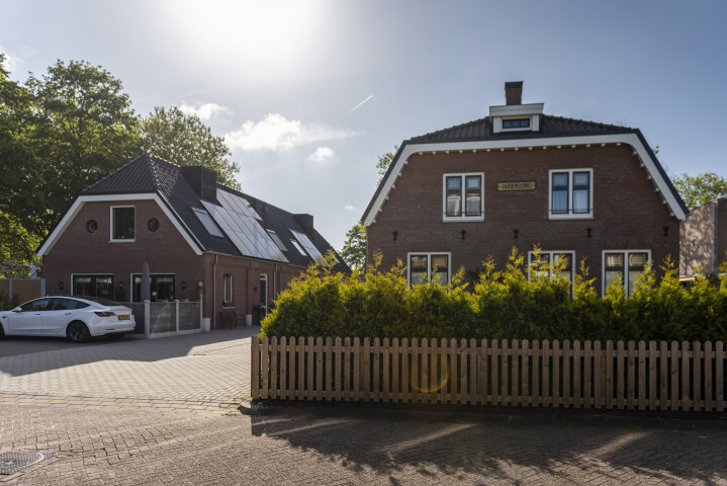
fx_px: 485
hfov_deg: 73.7
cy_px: 243
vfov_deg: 53.2
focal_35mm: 24
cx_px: 364
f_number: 3.5
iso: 200
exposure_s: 1/2500
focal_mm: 24
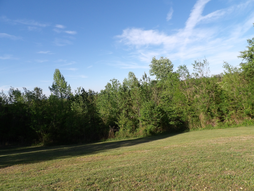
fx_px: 176
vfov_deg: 56.8
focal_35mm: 24
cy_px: 96
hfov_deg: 71.6
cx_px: 127
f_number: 3.2
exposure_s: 1/903
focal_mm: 4.3
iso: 100
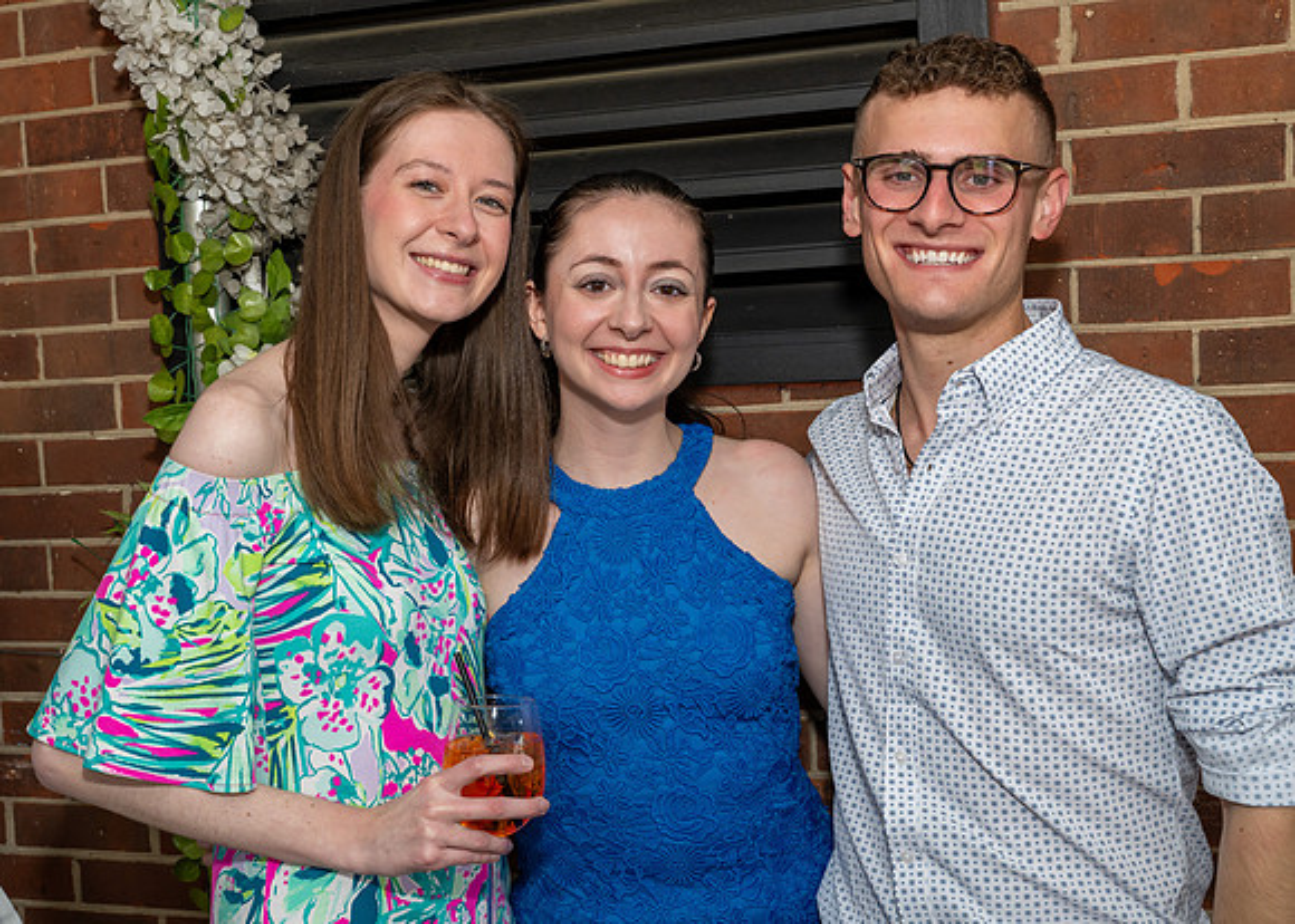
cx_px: 541
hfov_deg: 43.1
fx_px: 1634
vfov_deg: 31.6
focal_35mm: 44
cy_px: 457
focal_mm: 39
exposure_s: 1/250
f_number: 7.1
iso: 640
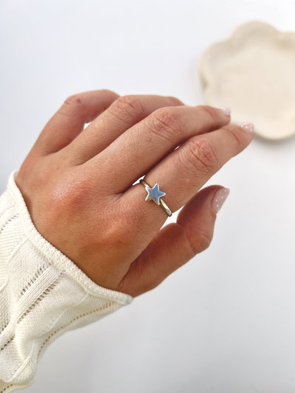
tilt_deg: -78.6
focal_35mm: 26
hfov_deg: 53.1
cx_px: 148
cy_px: 196
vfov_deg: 67.3
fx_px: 295
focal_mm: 5.7
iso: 50
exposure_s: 1/2123
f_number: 1.5
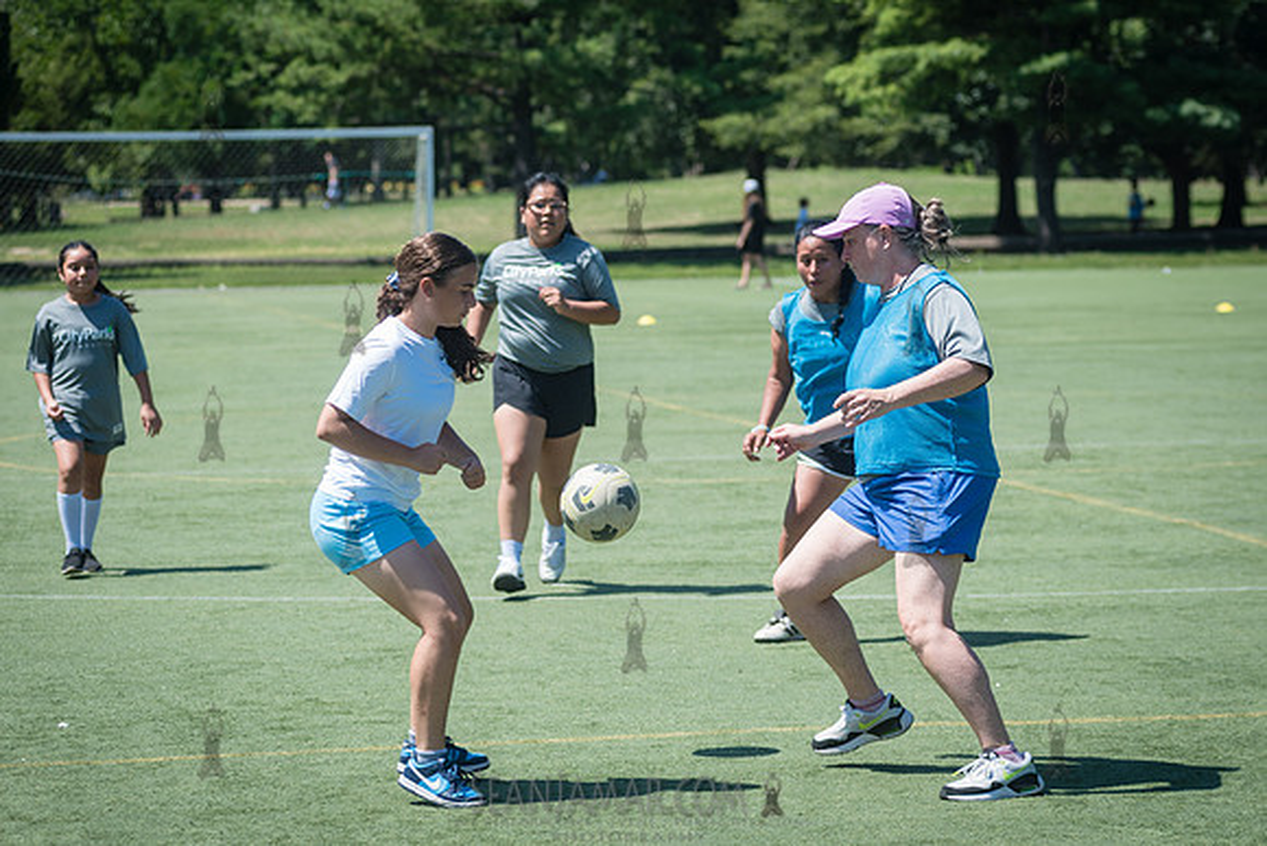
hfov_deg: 15.7
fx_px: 4594
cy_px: 413
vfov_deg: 10.5
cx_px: 827
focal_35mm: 131
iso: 200
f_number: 4
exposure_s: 1/1250
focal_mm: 100
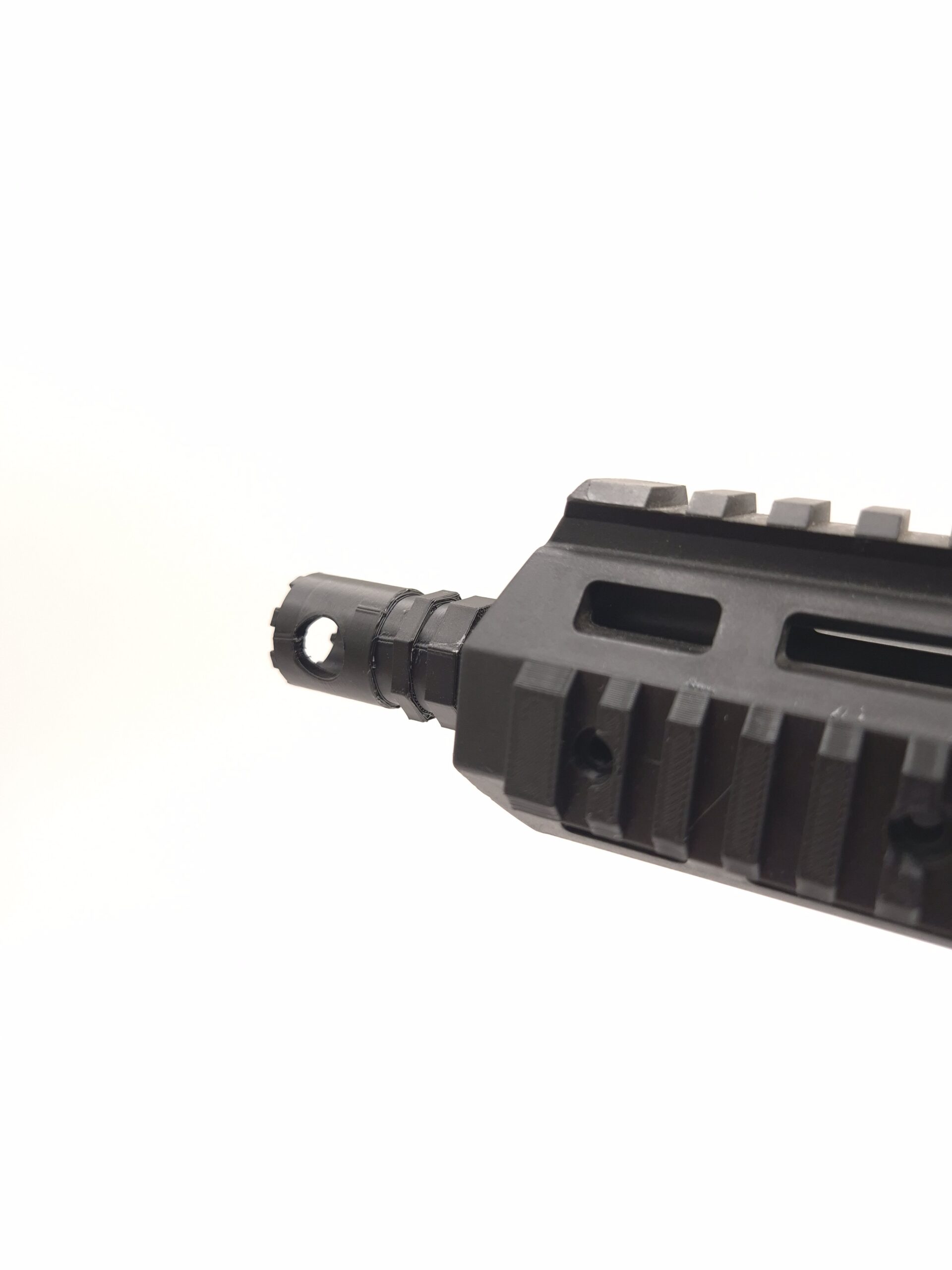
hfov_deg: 58.9
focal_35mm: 23
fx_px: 843
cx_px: 476
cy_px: 635
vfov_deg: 73.9
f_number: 1.8
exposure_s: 1/180
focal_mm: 5.4
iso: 200
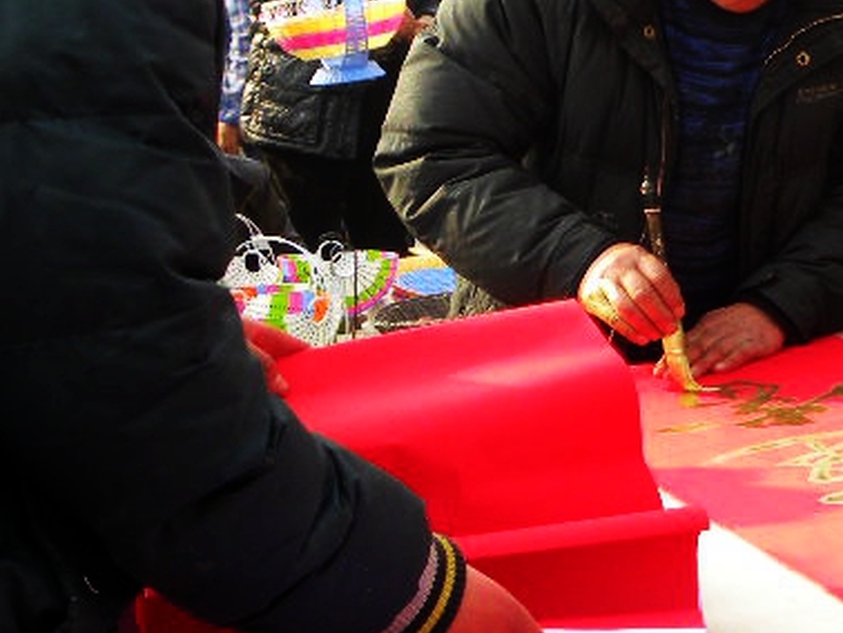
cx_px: 1064
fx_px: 2705
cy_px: -36
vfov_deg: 13.1
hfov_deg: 16.8
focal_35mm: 111
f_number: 3.2
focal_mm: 7.3
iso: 64
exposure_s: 1/146
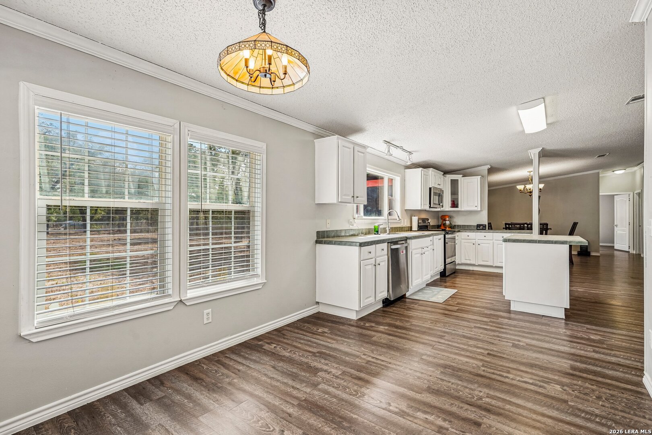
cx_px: 326
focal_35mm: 16
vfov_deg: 73.7
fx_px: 290
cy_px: 218
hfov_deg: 96.7
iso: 125
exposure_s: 1/30
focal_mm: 16
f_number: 8
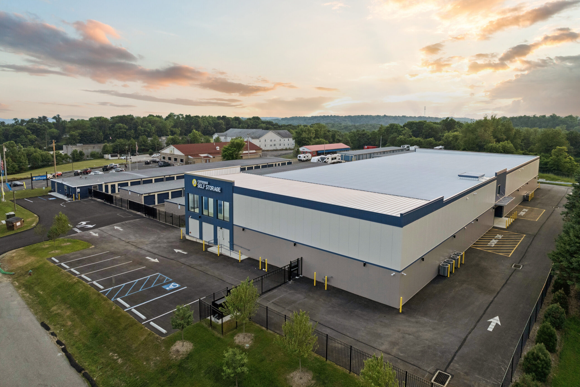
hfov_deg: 78.6
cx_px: 290
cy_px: 194
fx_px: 354
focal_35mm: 22
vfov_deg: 57.2
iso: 100
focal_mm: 8.4
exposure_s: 1/320
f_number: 2.8
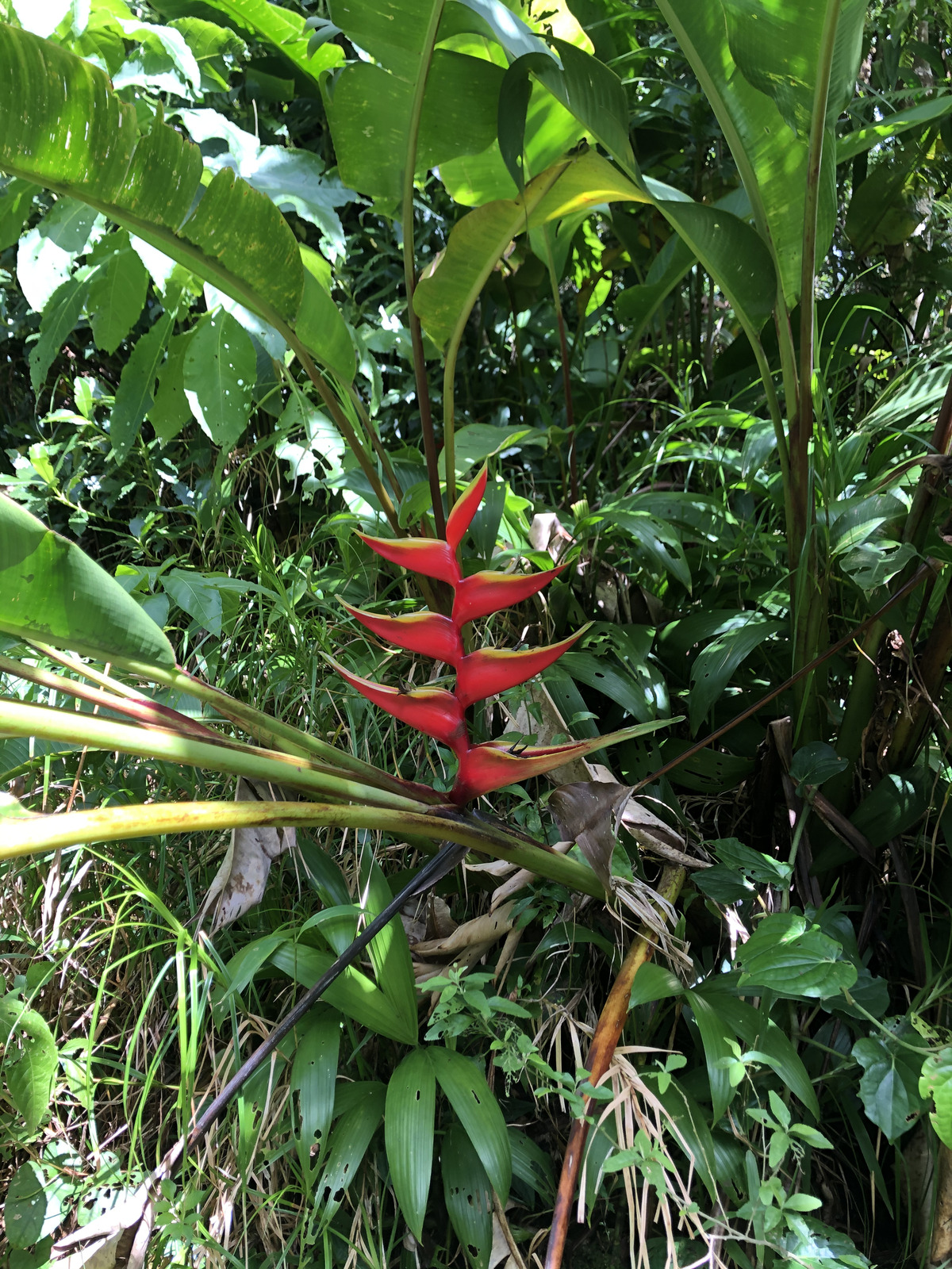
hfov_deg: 49.7
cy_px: 634
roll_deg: +3.0
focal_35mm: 28
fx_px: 1027
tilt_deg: -1.2
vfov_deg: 63.4
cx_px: 476
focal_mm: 4
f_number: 1.8
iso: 40
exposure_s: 1/120
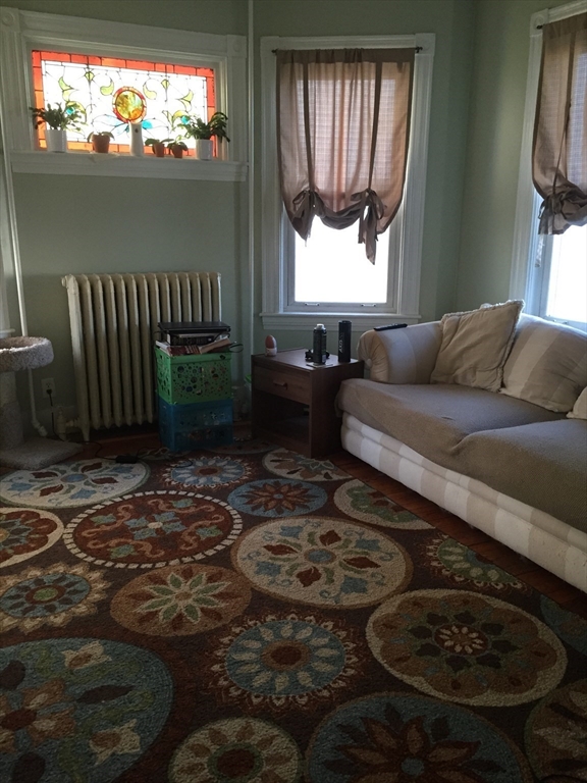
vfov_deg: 61.7
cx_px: 294
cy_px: 392
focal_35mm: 29
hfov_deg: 48.2
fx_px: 656
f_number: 2.2
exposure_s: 1/30
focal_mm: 4.15
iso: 125
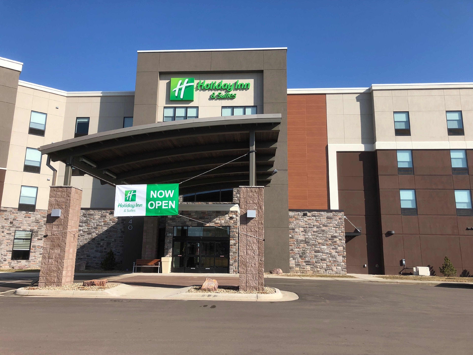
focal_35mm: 29
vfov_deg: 48.2
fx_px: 396
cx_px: 236
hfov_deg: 61.7
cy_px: 178
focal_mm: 3.99
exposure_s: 1/1736
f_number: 1.8
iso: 20
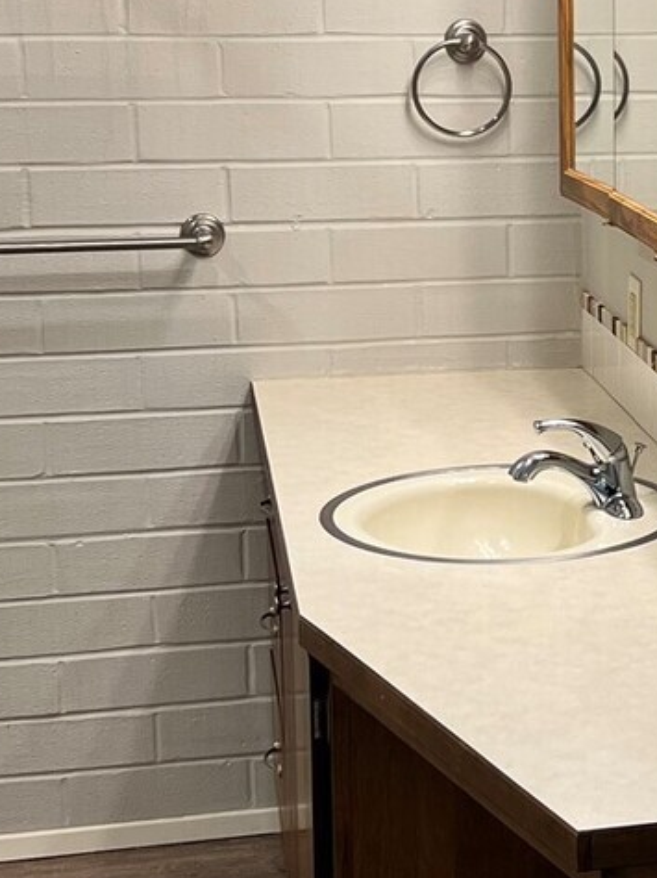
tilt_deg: -11.1
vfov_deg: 24.7
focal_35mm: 79
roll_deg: -0.9
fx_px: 2001
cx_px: 676
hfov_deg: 18.1
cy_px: 335
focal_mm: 5.7
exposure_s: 1/120
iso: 100
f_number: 1.5
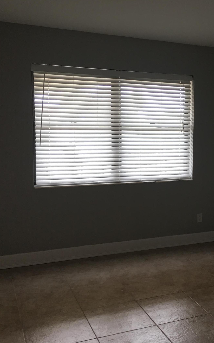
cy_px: 174
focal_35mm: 42
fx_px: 392
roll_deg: -1.1
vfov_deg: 47.2
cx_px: 170
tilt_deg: -7.2
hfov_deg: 29.8
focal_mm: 4.15
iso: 32
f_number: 2.2
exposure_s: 1/33
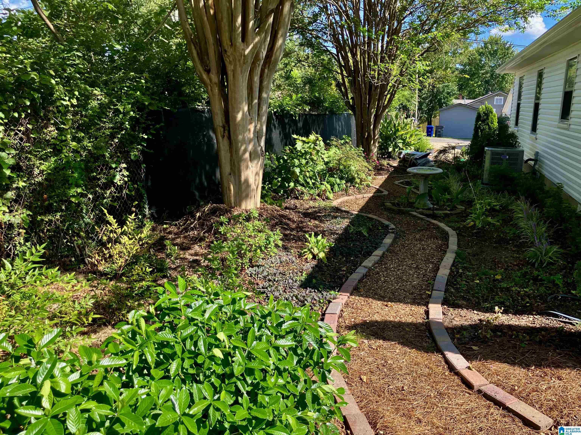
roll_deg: +0.3
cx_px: 290
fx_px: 470
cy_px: 218
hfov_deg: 63.4
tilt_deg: -12.9
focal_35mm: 28
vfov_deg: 49.7
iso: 32
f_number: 1.8
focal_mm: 3.99
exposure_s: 1/490
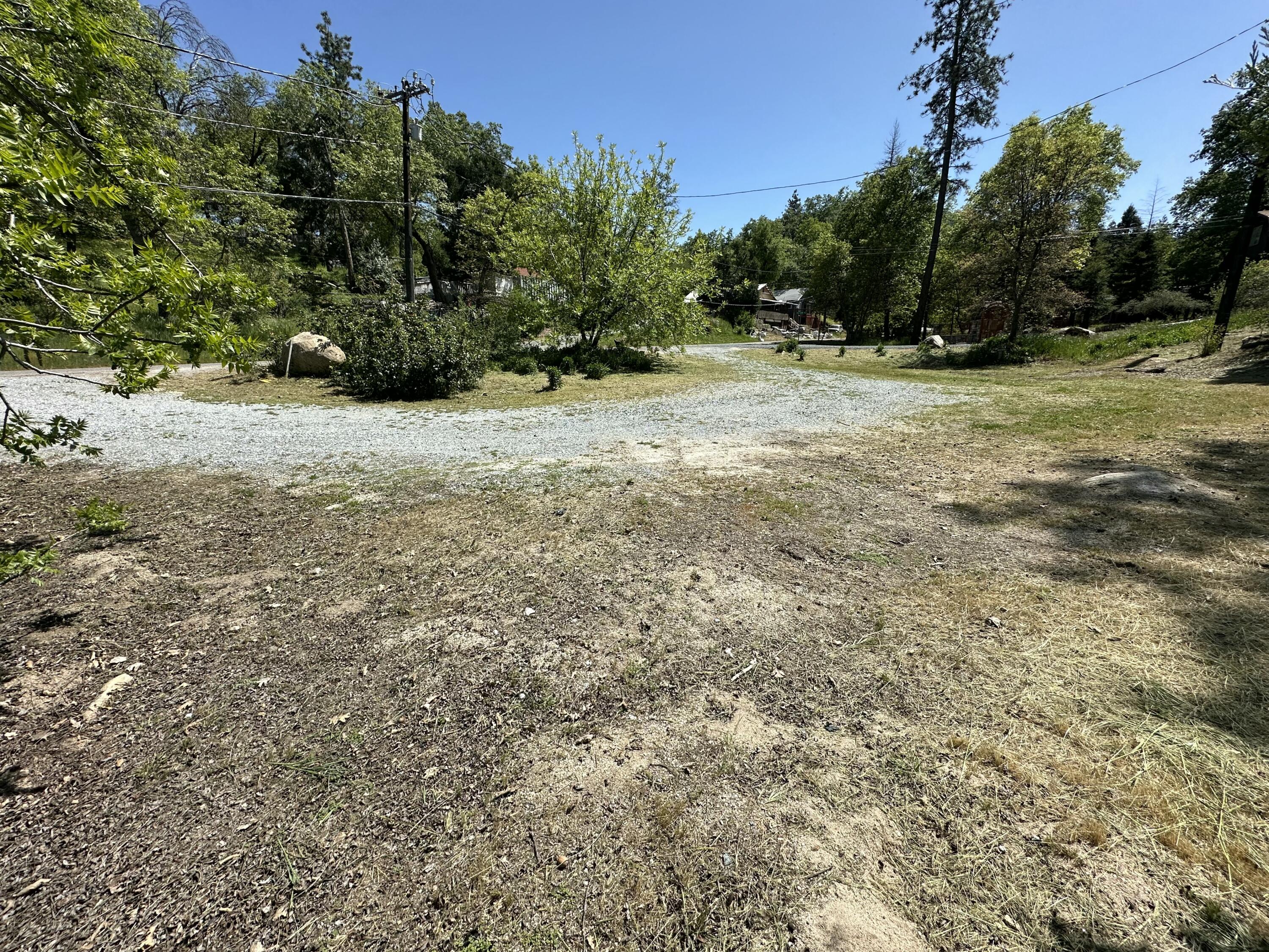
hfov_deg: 102.1
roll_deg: +0.7
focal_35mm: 14
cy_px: 476
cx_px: 634
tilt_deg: -13.2
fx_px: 513
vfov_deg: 85.7
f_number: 2.2
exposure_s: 1/1916
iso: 50
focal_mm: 2.22
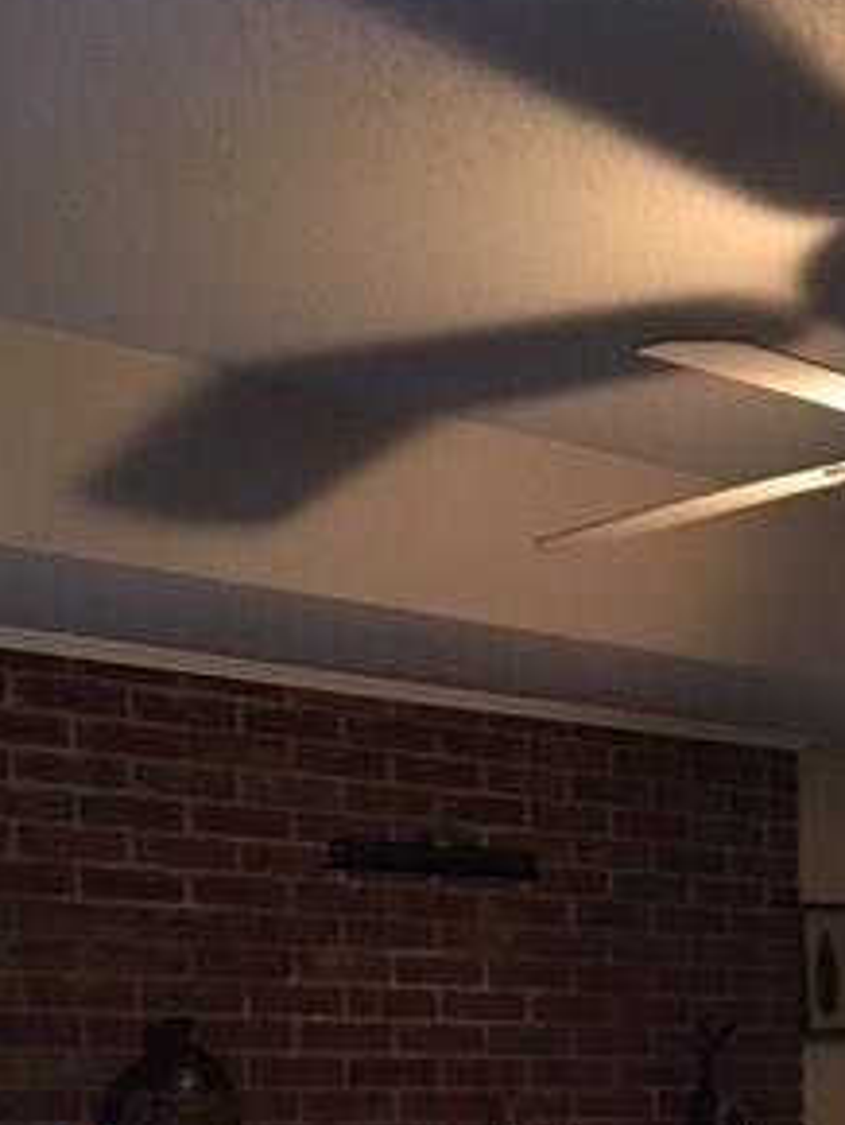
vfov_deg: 27.8
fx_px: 2080
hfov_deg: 22.3
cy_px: 1214
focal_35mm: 64
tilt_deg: -1.1
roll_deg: +1.7
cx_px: 798
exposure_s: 1/4
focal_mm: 4.15
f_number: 2.2
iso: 64
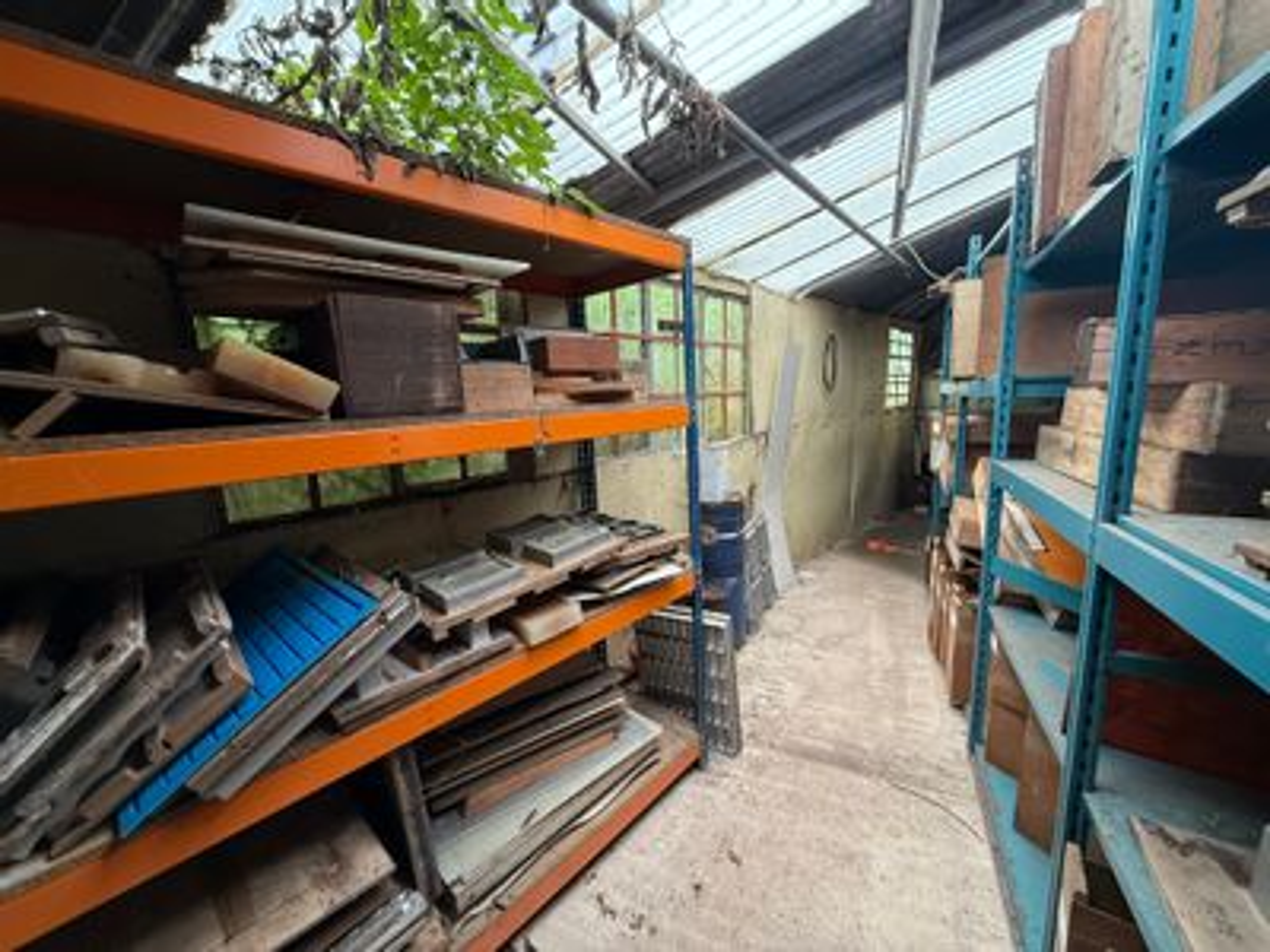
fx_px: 514
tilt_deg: -10.3
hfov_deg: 102.1
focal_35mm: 14
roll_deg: +2.1
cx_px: 635
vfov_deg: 85.7
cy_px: 476
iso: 250
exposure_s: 1/99
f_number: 2.2
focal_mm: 2.22
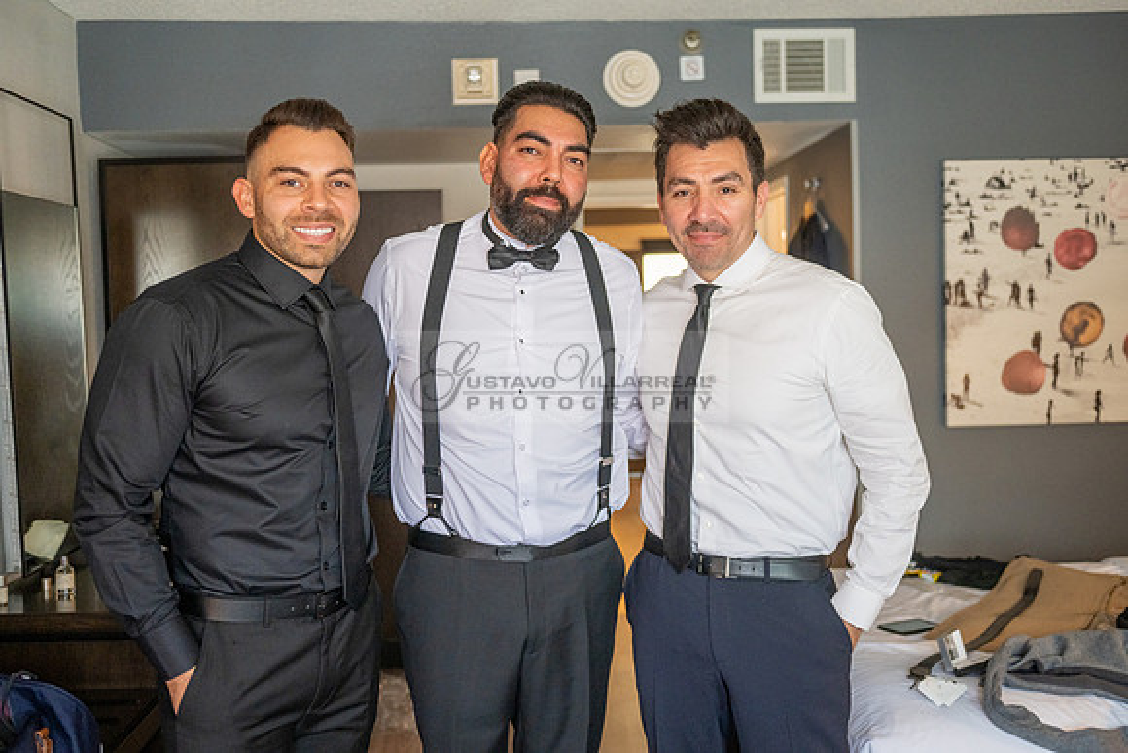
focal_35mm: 38
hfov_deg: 50.7
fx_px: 1191
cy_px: 376
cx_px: 564
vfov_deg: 35.1
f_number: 3.2
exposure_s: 1/160
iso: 1250
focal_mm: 38
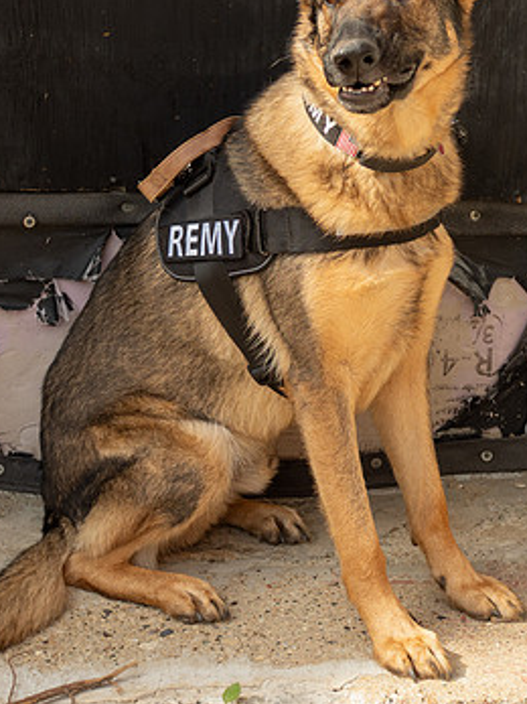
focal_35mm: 88
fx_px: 1787
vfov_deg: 22.2
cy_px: 286
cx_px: 305
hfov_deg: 16.8
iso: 200
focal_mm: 25
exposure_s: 1/500
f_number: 4
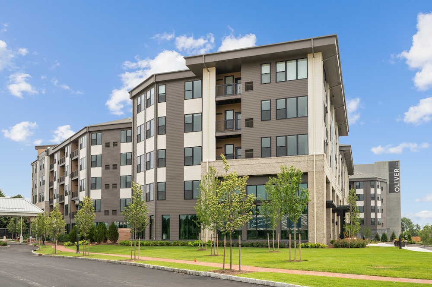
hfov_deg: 62.0
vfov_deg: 43.5
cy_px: 144
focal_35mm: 30
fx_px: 360
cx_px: 216
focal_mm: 30
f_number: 11
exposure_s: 1/250
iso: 250
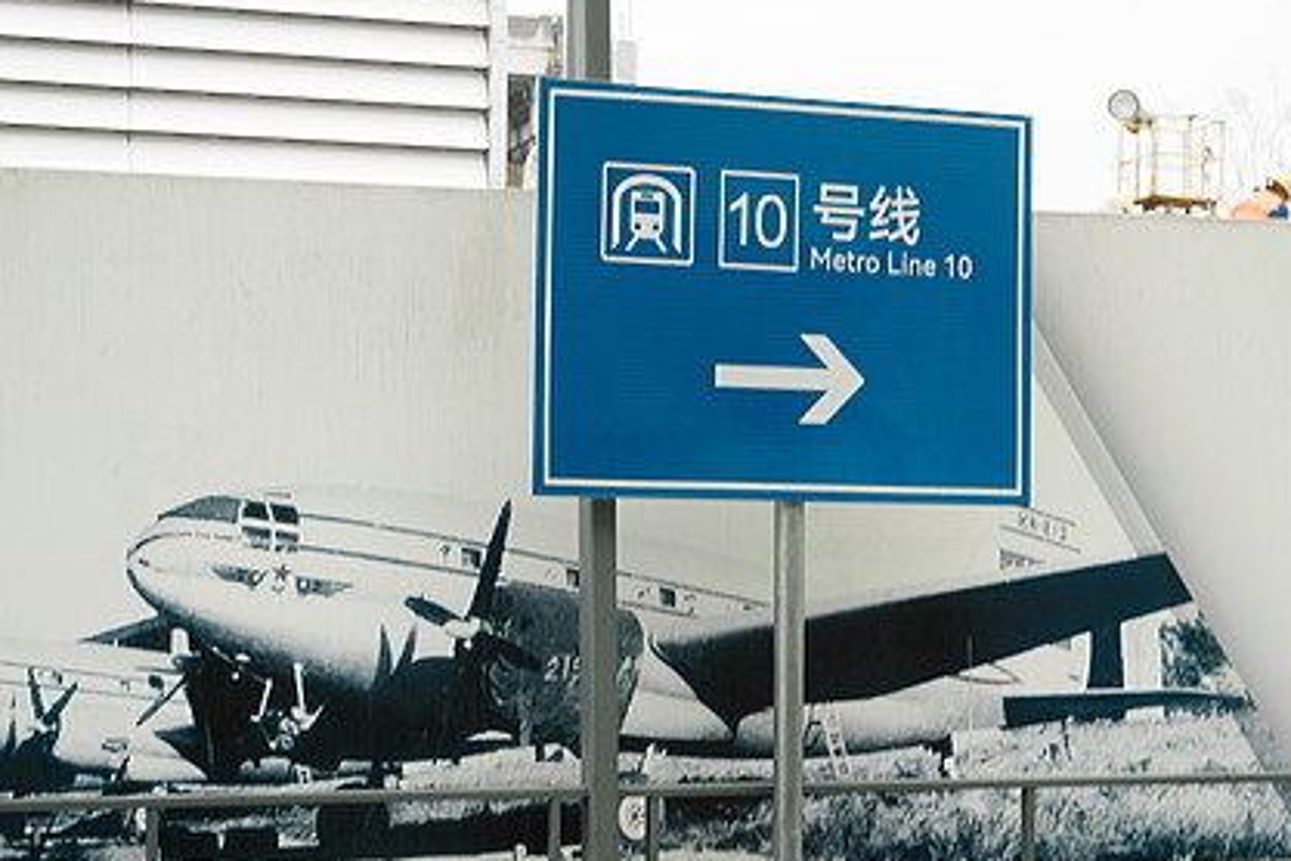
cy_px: 468
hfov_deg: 27.2
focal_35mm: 74
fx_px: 2665
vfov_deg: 18.3
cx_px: 762
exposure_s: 1/200
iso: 125
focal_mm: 39.7
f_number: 2.8
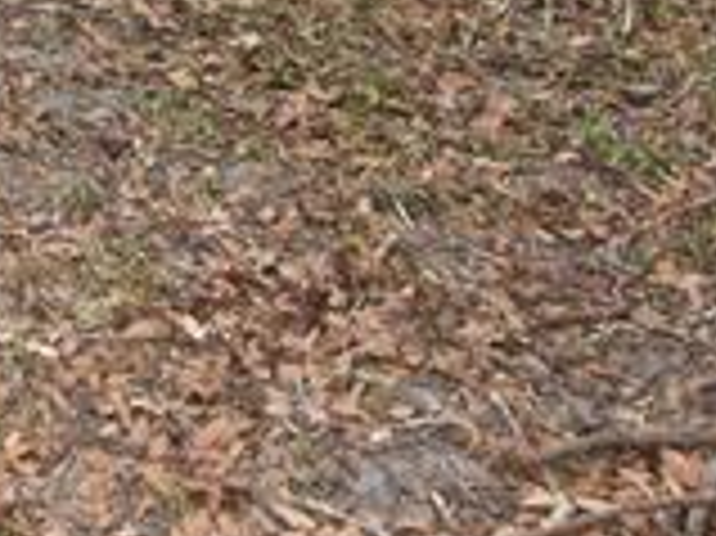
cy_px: -824
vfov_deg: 11.5
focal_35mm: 102
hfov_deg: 17.7
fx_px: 2110
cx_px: -284
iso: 100
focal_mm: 11
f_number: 6.3
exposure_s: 1/160
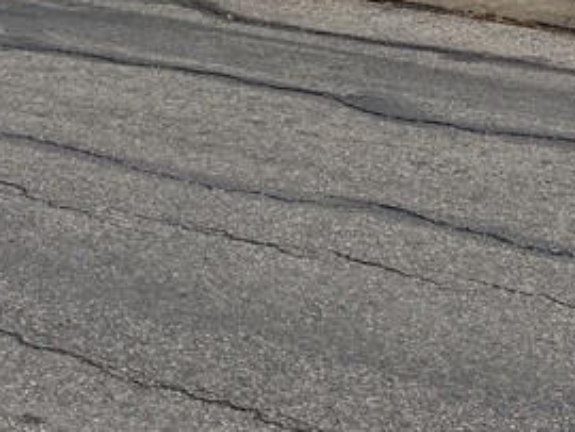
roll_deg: -2.0
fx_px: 2128
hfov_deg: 14.7
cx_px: 741
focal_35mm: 128
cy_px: -526
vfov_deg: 10.4
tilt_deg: +3.6
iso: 80
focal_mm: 6.76
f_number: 1.78
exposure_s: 1/9091
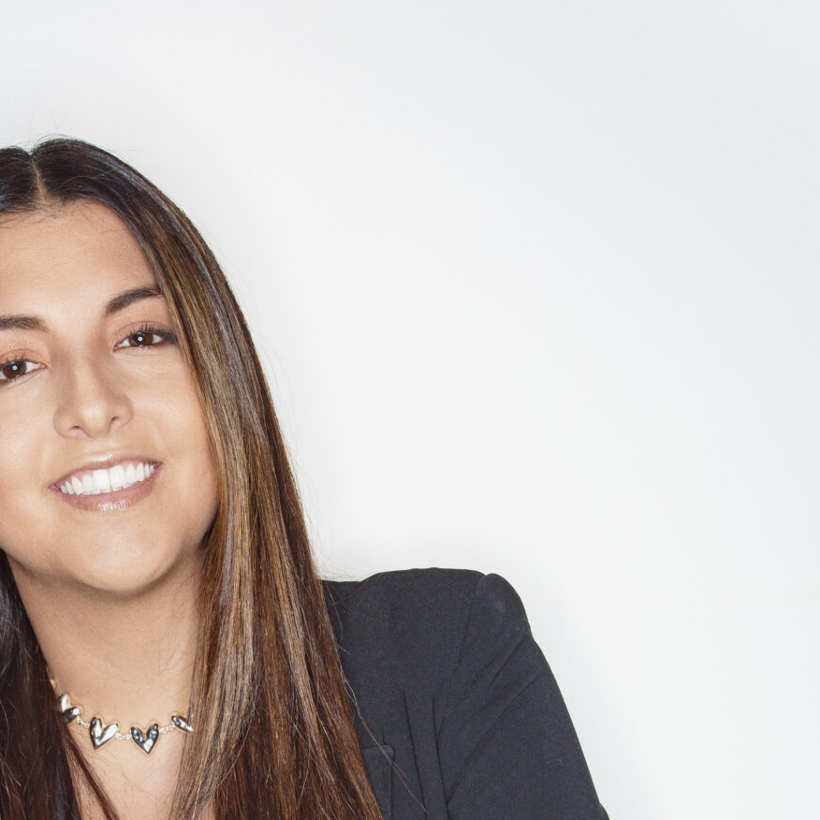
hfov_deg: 23.5
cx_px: 126
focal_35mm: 72
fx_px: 1930
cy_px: 862
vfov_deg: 22.8
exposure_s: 1/160
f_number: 8
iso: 100
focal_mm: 29
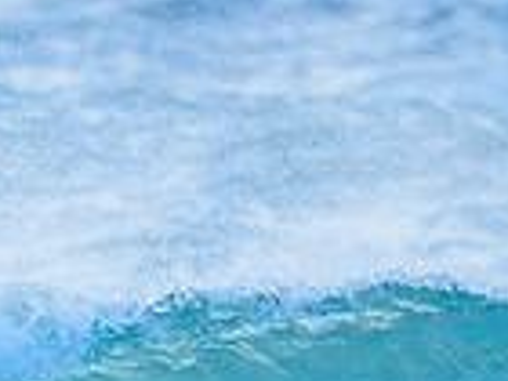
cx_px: -87
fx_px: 46844
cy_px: 524
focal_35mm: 3192
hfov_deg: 0.6
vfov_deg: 0.5
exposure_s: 1/2500
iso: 3600
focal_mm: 800
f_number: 6.3
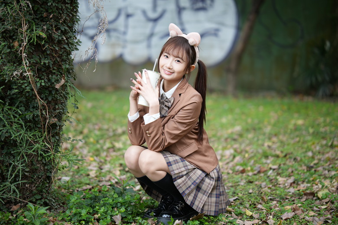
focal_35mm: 84
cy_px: 112
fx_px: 789
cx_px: 169
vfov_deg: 16.3
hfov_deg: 24.2
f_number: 1.2
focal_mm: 56
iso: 100
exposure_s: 1/200
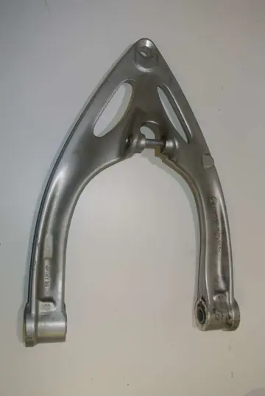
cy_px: 198
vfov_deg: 61.9
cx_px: 132
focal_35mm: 30
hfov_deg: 43.7
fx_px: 330
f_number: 4
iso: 200
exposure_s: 1/60
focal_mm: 11.4
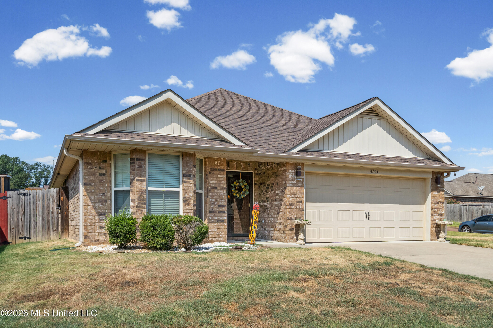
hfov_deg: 58.7
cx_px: 246
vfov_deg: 41.1
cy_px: 164
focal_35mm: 32
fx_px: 438
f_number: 9.5
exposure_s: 1/2000
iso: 800
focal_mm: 32
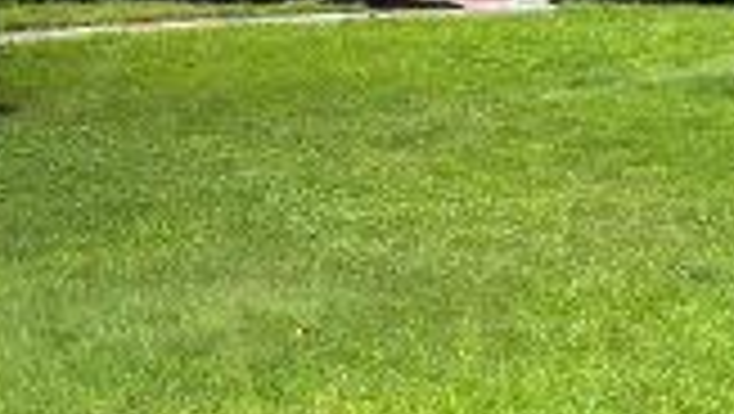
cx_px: 153
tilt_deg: -0.8
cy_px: -184
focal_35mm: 89
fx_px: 1734
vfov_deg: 13.0
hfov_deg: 23.6
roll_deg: -1.9
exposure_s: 1/122
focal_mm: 5.1
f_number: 1.6
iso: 80
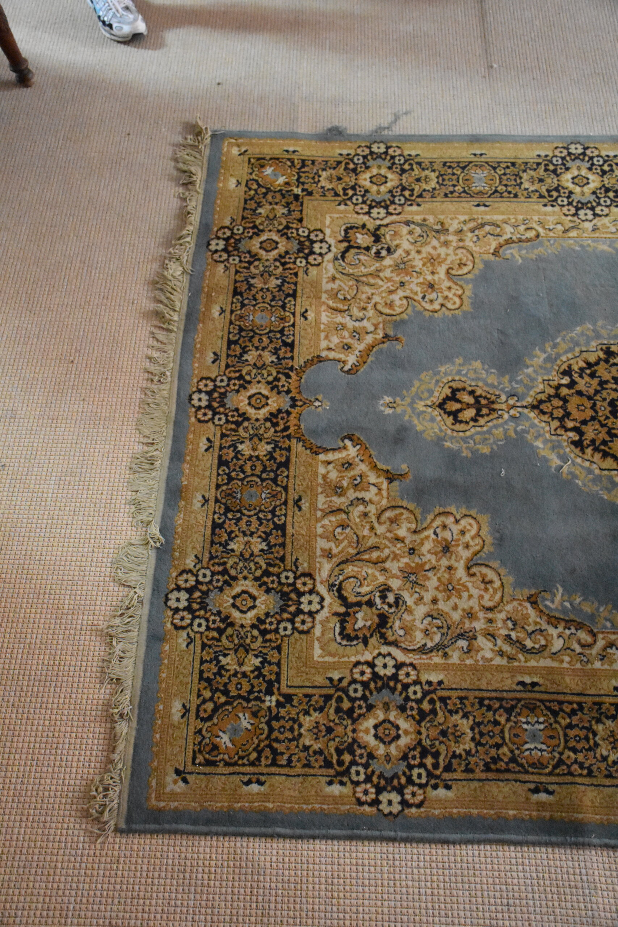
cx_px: 309
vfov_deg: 53.1
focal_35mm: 36
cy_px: 464
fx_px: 927
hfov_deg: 36.9
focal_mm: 24
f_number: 3.8
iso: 12800
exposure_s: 1/40
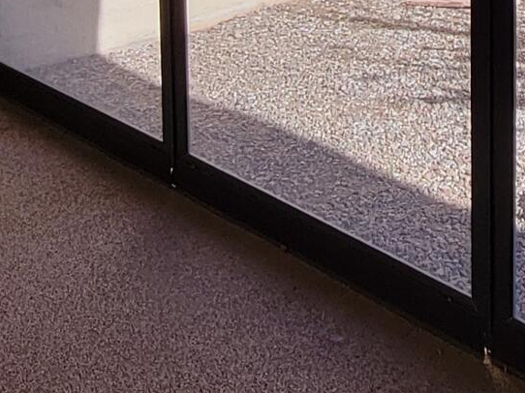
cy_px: -257
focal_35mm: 72
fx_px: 1091
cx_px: 474
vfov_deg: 17.5
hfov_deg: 26.2
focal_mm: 2.2
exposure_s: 1/120
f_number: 2.2
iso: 64
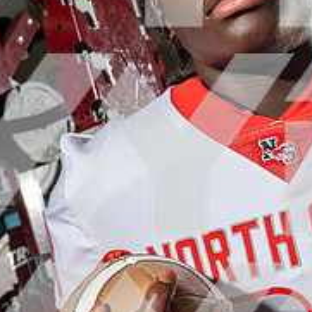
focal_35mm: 87
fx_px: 887
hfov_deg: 19.7
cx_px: 252
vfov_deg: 19.9
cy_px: 146
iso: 320
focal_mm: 32
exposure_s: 1/250
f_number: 8
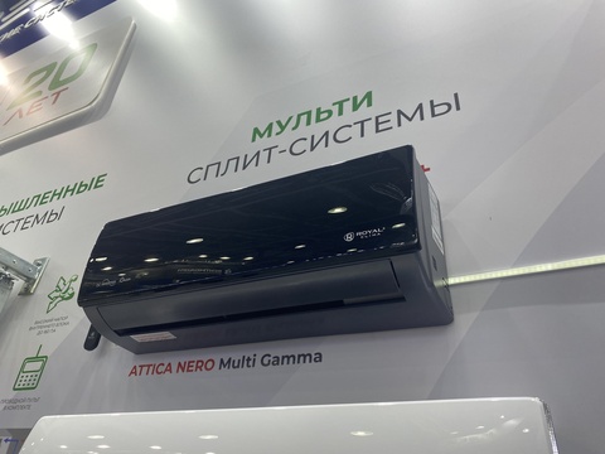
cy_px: 227
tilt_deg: +34.7
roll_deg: -5.4
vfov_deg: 53.1
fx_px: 454
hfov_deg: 67.3
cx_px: 302
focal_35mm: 26
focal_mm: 4.25
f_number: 1.8
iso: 64
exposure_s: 1/100
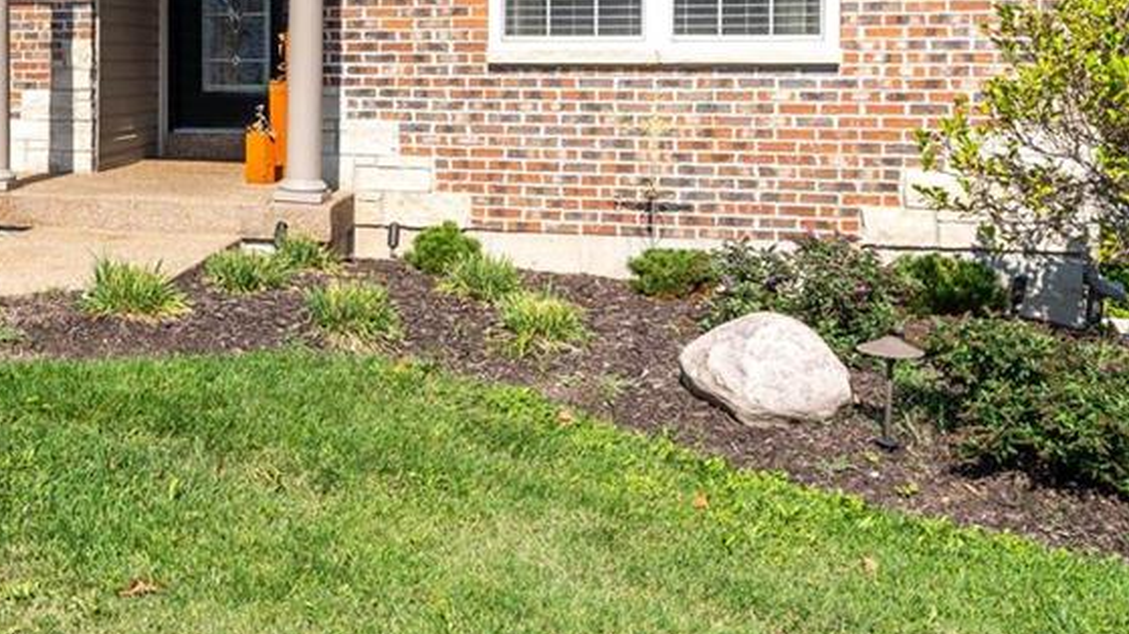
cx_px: 32
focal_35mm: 48
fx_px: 1436
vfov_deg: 24.5
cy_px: 123
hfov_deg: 38.6
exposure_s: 1/320
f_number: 8
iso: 100
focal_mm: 16
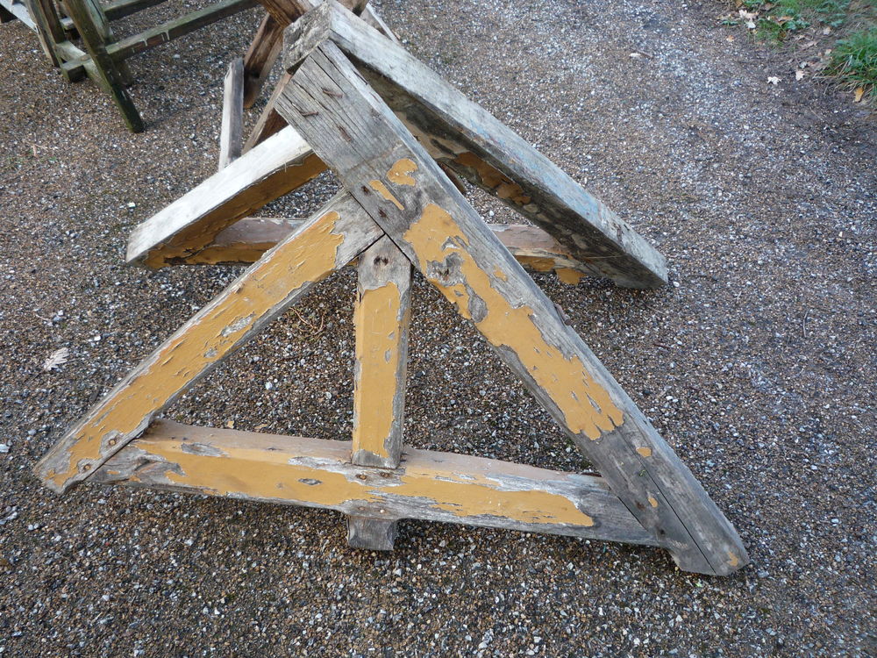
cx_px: 438
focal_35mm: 30
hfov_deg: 60.0
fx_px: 760
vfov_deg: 46.8
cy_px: 329
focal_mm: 5.2
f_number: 3.3
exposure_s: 1/50
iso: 100
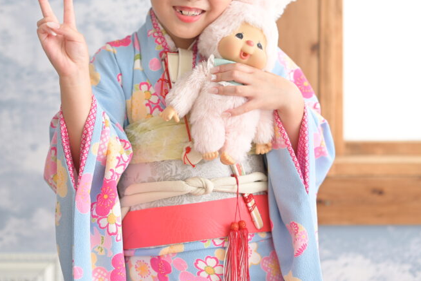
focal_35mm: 133
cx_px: 171
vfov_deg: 10.3
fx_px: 1555
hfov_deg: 15.4
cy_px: 71
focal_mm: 85
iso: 100
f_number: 2.2
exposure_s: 1/160
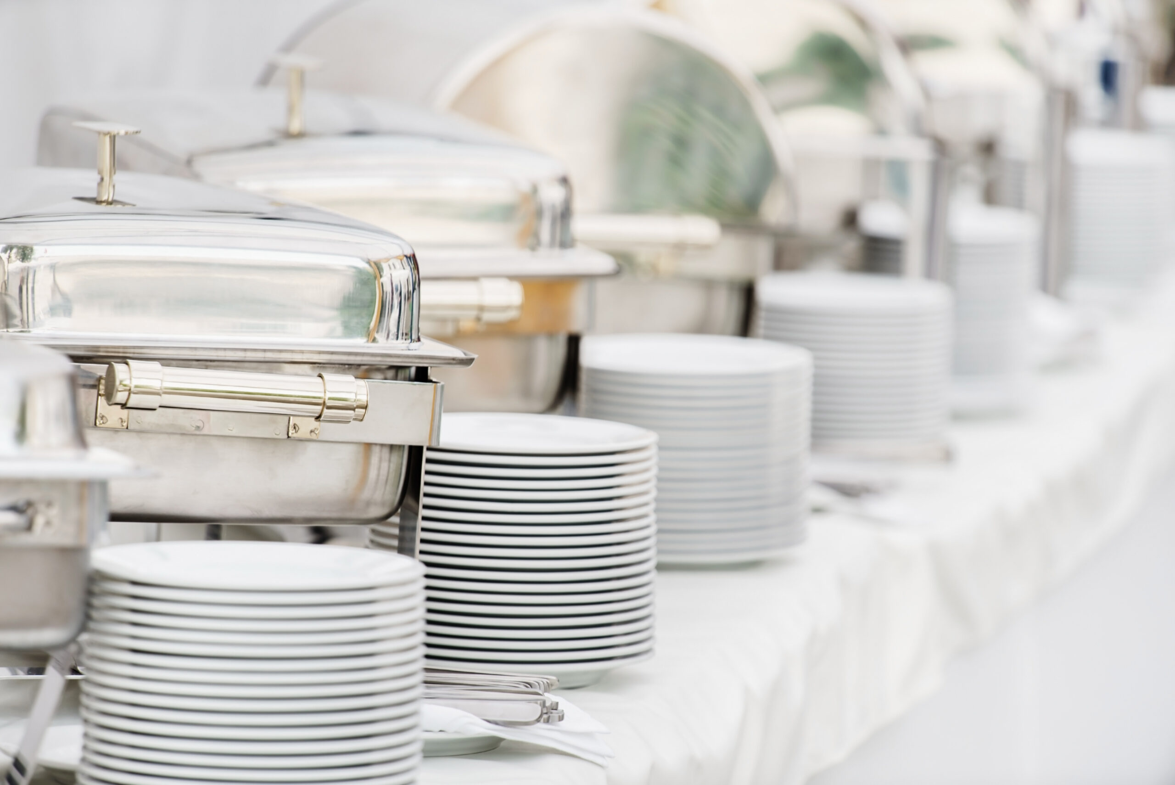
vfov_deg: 6.9
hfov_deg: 10.3
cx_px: 588
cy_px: 392
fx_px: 6531
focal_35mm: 200
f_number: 4.5
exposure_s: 1/250
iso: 100
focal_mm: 200
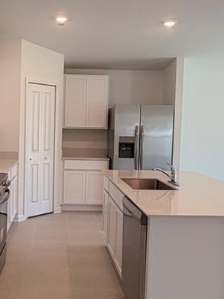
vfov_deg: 43.9
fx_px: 371
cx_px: 63
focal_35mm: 43
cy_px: 152
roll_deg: -2.0
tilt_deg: -4.6
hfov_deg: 33.1
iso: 125
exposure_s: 1/120
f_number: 2.2
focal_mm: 2.22
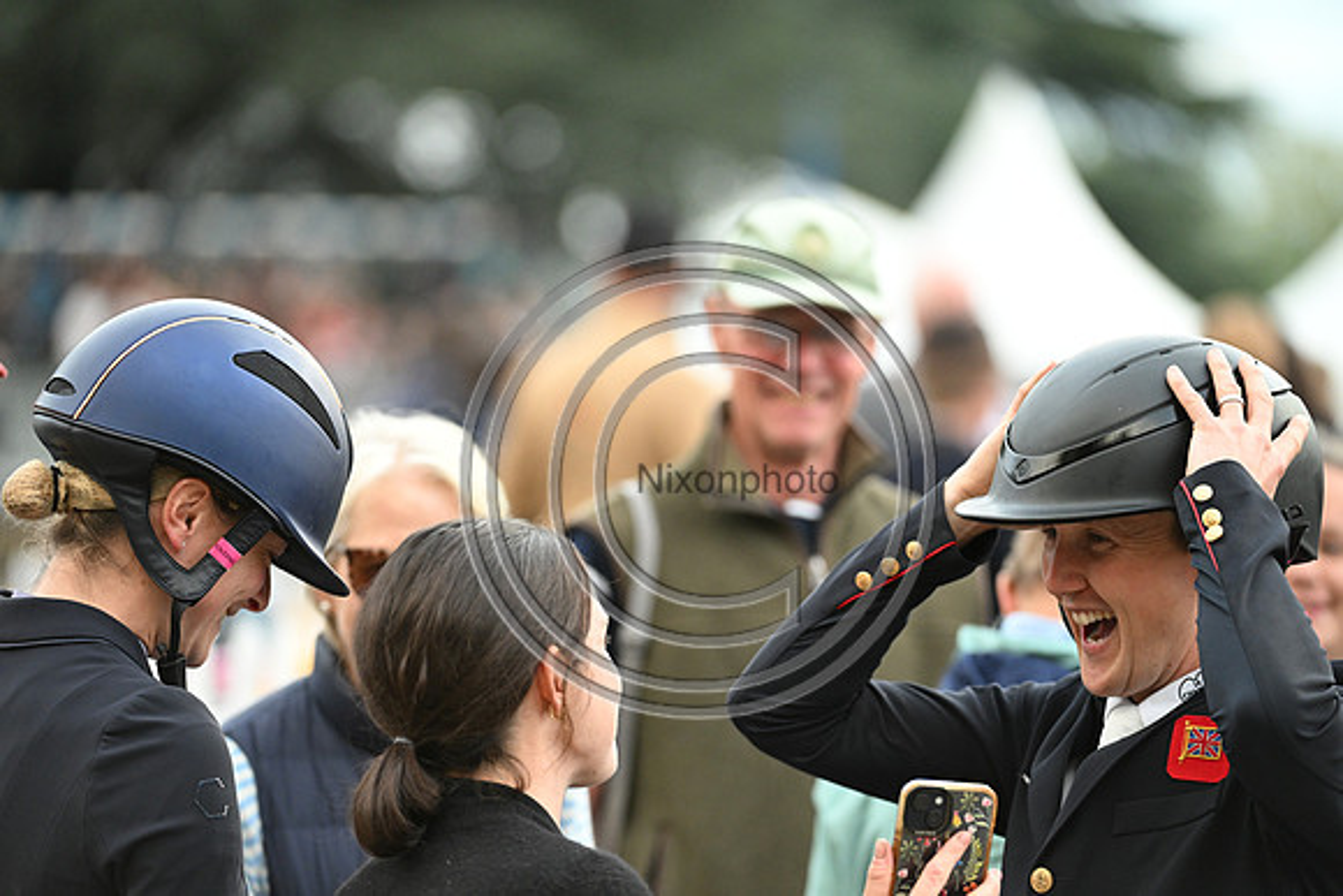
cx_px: 672
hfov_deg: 8.6
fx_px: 8955
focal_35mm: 240
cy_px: 448
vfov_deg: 5.7
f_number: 4.5
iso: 4000
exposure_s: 1/1250
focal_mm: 240
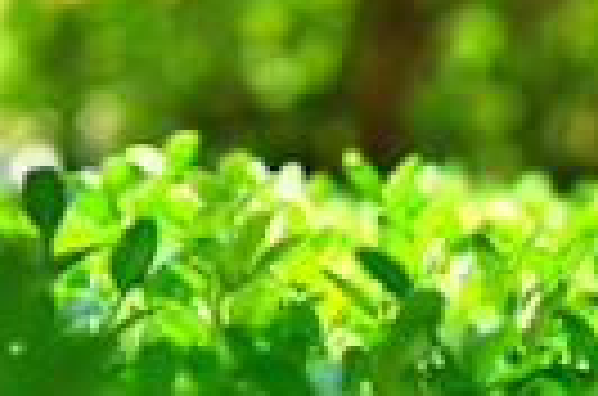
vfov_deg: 7.7
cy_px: 263
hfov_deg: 11.5
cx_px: 562
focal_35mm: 178
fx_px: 2945
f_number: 2
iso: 100
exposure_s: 1/3200
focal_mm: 35
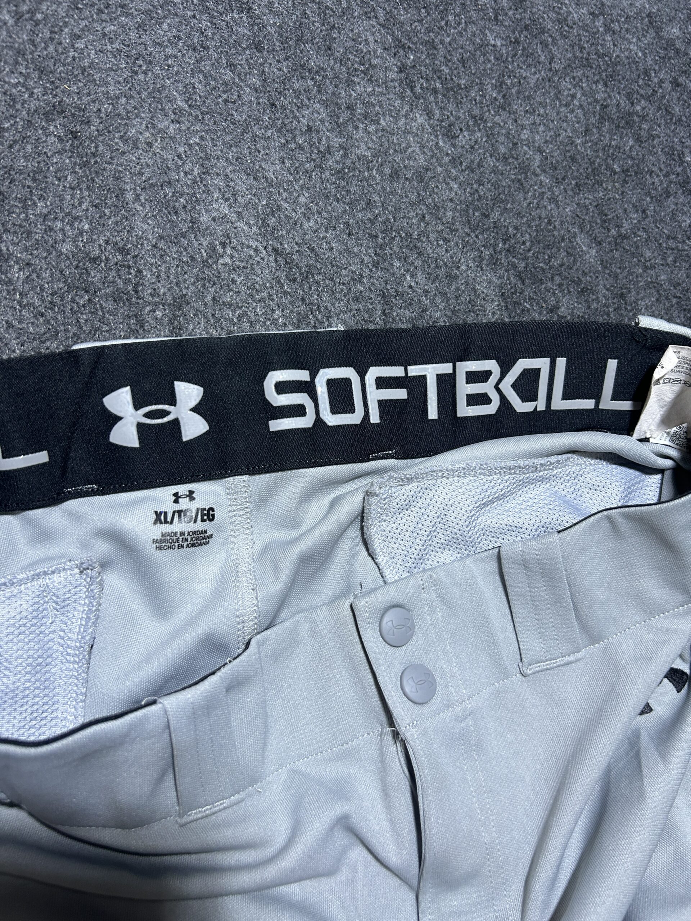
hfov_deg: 53.1
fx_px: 692
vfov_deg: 67.3
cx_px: 346
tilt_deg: -58.7
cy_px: 460
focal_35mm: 26
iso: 125
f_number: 1.5
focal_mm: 5.7
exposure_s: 1/121
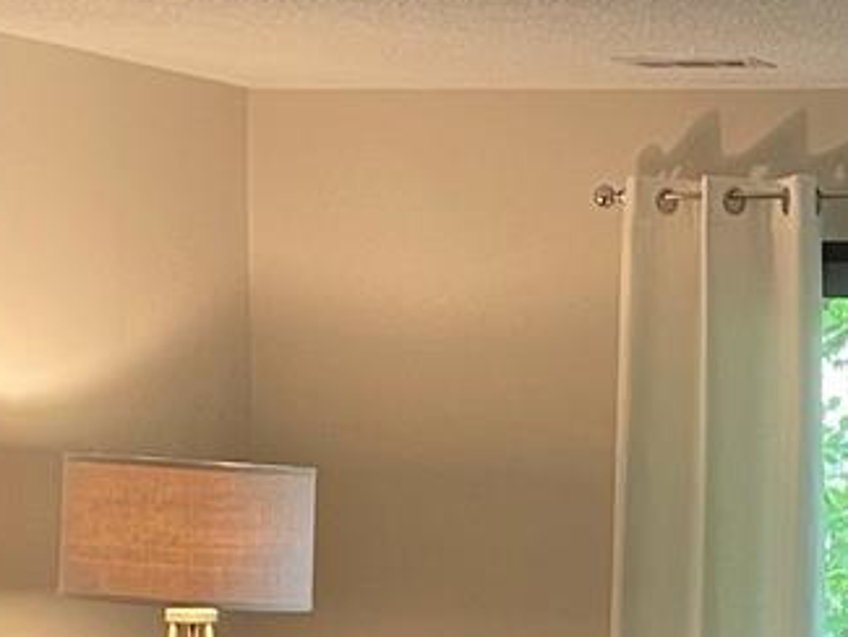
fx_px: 3137
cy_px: 817
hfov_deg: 15.0
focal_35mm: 128
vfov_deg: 11.3
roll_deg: -1.1
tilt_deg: -5.8
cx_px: 924
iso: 320
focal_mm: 4.2
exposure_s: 1/60
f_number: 1.6
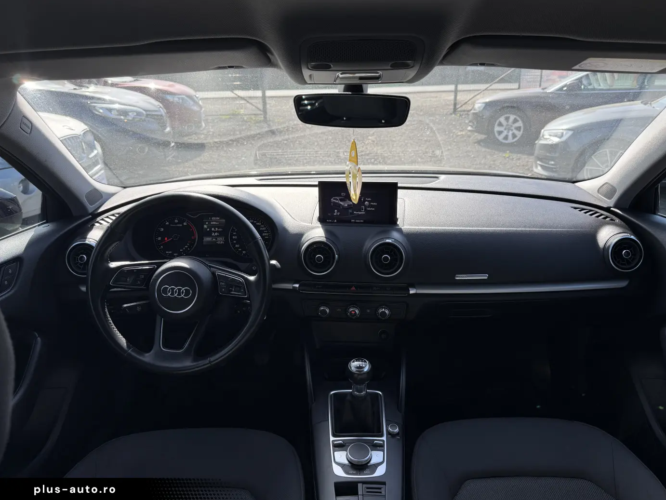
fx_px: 481
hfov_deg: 69.4
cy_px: 242
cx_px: 346
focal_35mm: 25
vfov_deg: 54.9
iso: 100
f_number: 1.78
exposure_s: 1/1032
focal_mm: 6.76
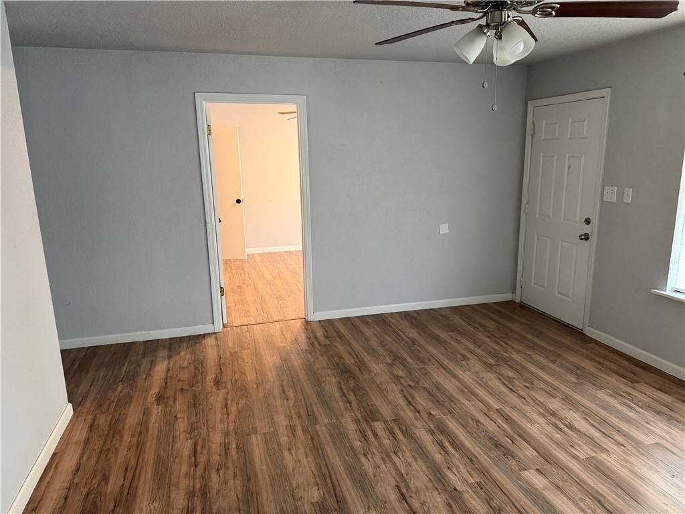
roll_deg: +1.1
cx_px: 342
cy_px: 257
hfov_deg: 71.6
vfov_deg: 56.8
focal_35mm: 24
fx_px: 475
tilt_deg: -11.7
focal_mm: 6.76
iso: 500
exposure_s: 1/60
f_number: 1.78
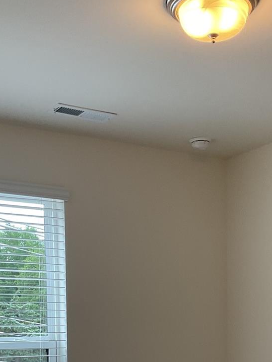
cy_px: 358
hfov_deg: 24.0
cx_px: 139
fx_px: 639
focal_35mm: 61
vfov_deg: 29.7
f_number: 1.8
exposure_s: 1/120
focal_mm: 3
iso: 32
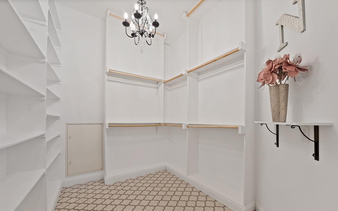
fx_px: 120
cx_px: 172
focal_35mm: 13
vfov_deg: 82.4
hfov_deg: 109.4
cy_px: 118
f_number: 9
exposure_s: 1/2
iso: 640
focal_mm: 12
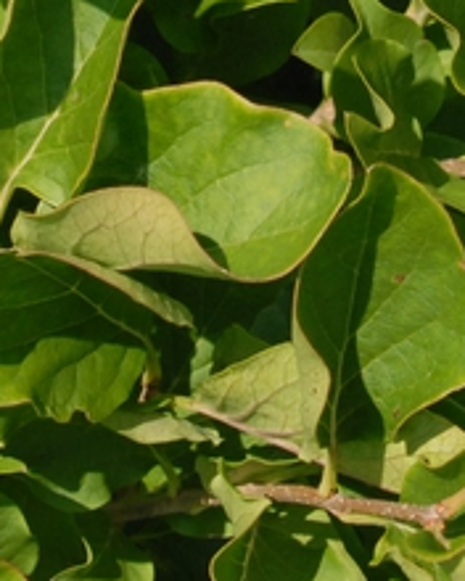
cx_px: 230
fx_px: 4283
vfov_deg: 7.6
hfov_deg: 6.2
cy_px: -297
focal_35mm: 249
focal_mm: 38
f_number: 9
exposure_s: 1/320
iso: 400
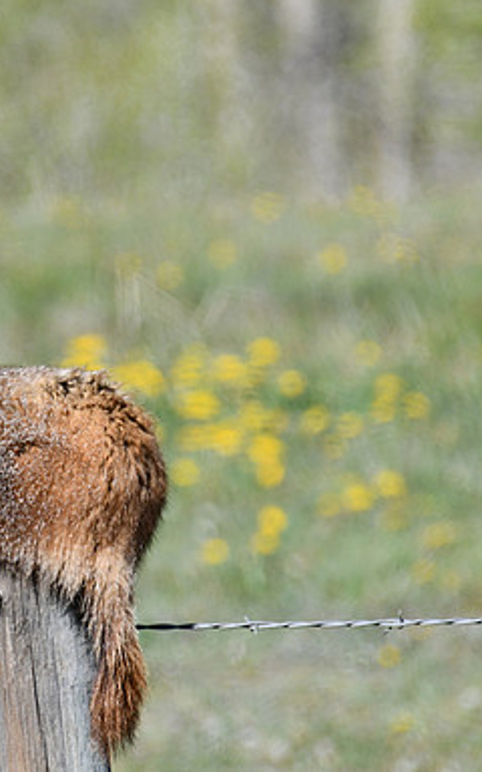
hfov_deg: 1.9
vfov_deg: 3.0
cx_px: 22
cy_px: 385
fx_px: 14544
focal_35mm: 692
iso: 200
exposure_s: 1/500
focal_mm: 300
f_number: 8
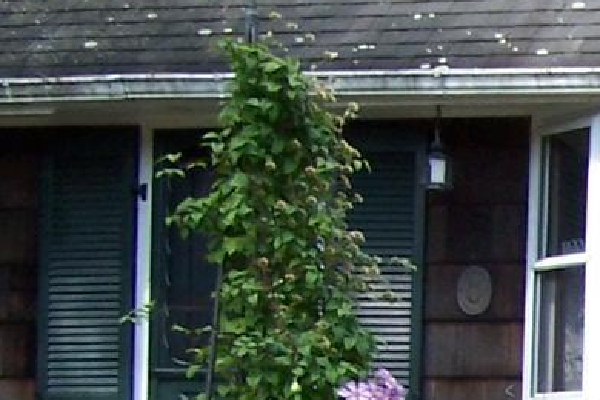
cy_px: 638
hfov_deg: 11.3
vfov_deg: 8.0
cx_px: 1125
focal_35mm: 168
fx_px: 2800
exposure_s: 1/250
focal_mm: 6.3
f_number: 2.8
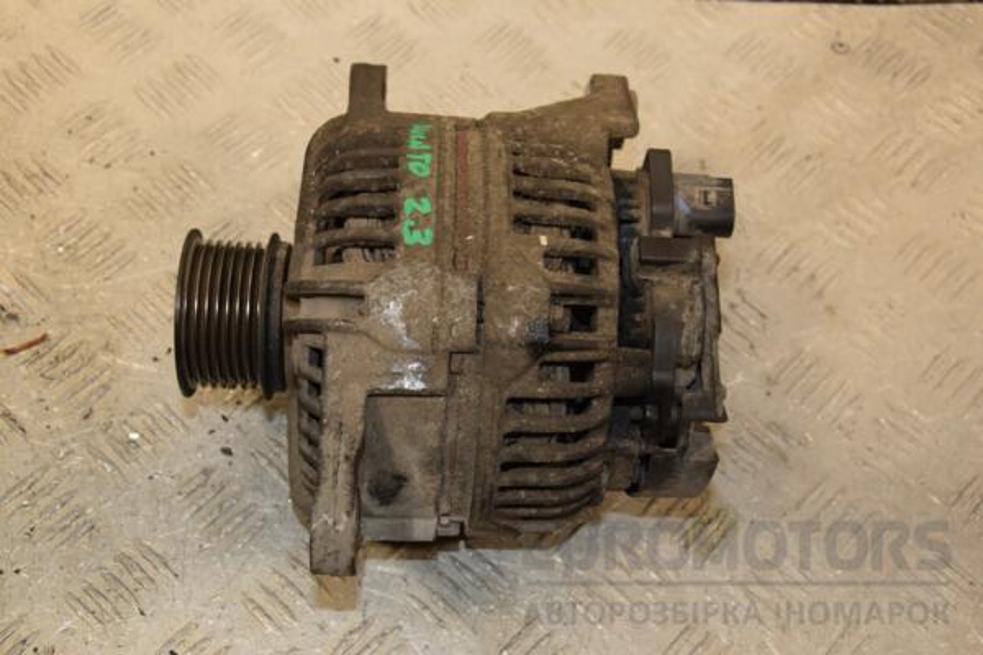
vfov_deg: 26.5
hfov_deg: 38.9
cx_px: 492
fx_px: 1392
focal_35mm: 51
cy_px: 328
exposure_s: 1/200
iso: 800
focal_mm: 34
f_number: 6.3
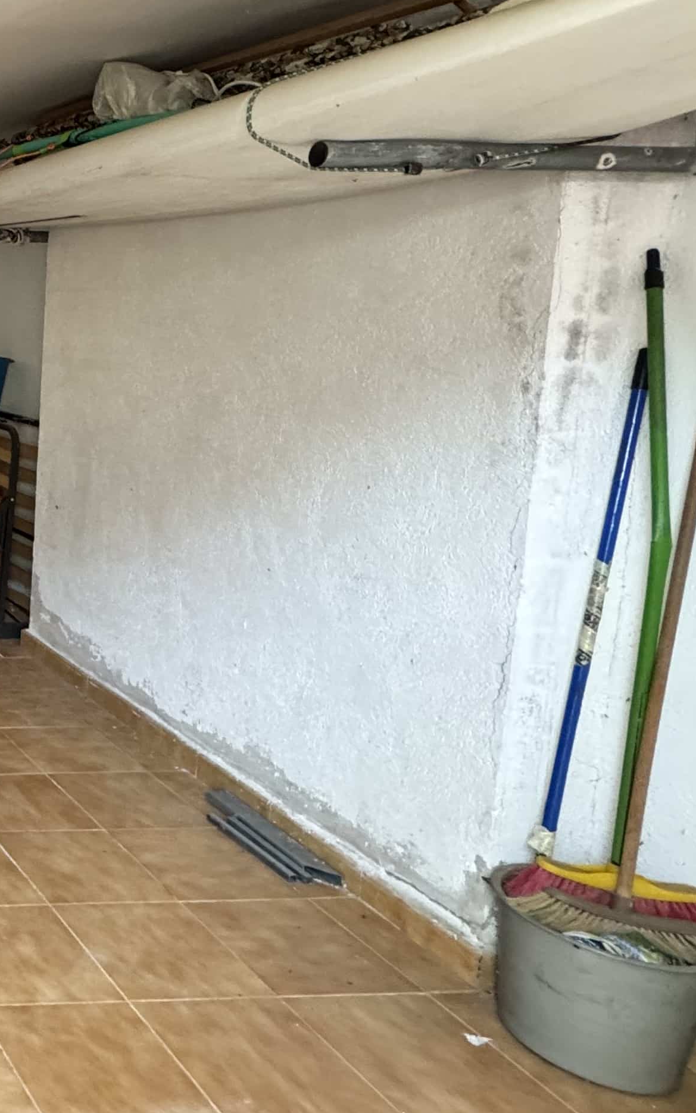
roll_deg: +2.5
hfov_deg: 25.7
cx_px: -417
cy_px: 419
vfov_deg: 58.9
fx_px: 971
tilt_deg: -7.4
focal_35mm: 32
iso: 320
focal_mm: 2.22
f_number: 2.2
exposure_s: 1/99
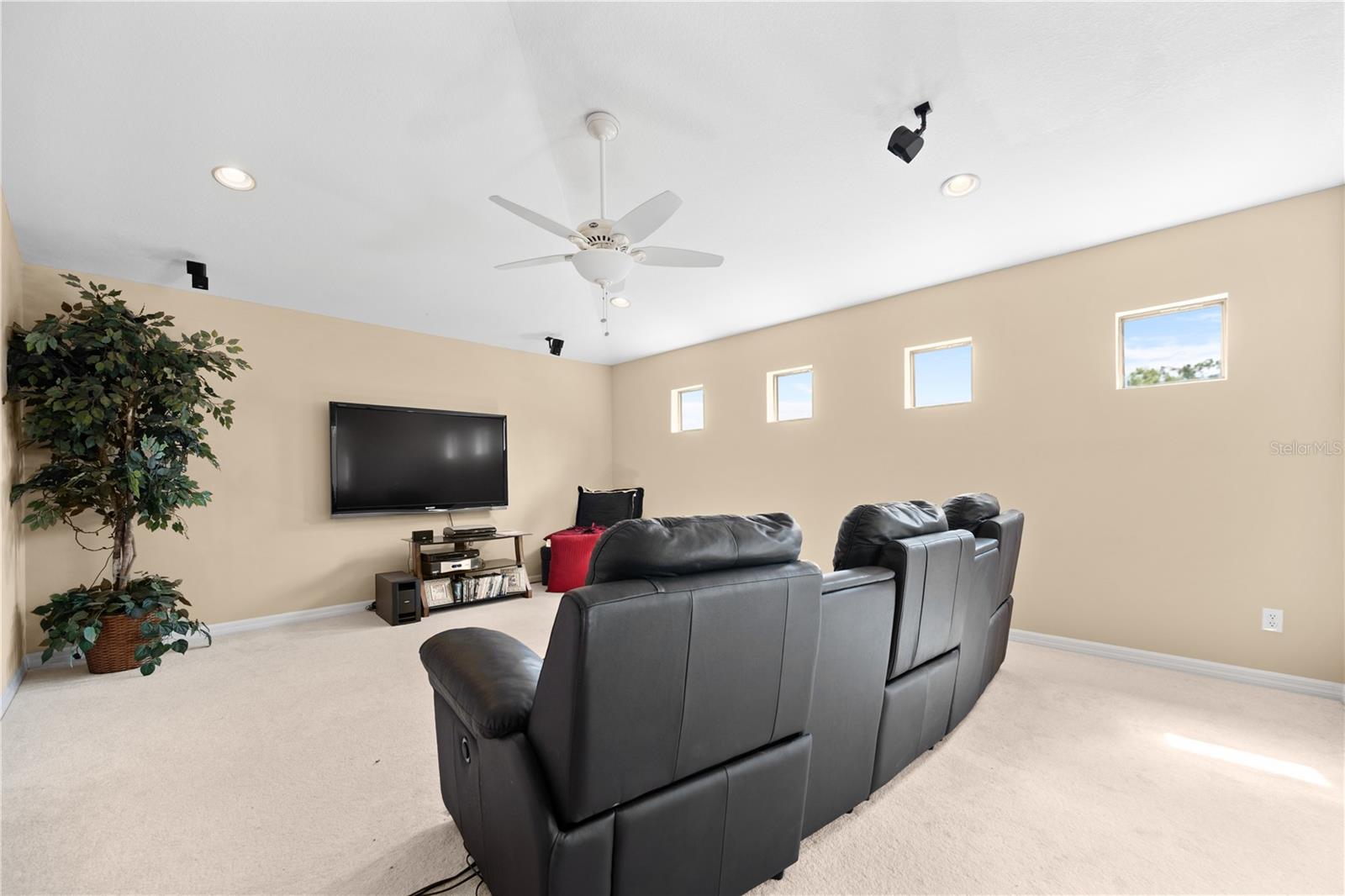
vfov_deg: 81.2
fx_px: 523
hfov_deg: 104.3
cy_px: 448
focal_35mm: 14
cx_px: 672
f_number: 4
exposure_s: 1/10
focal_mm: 14
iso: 125
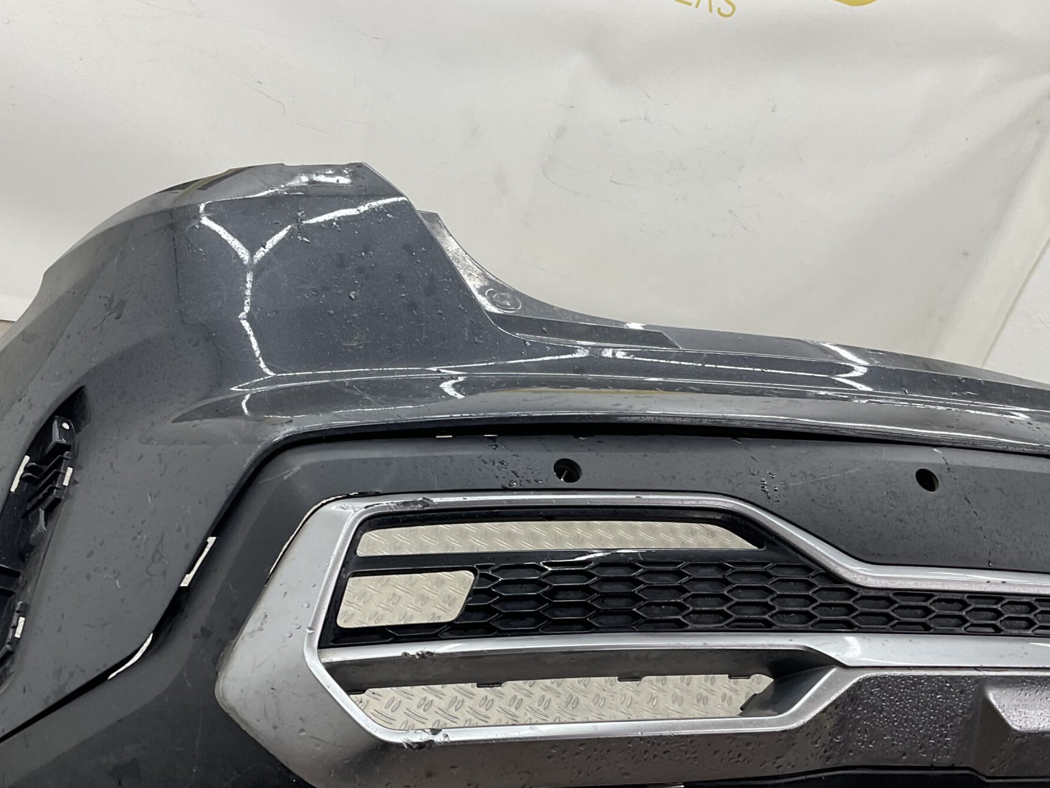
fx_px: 1274
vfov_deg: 33.8
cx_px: 420
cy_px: 566
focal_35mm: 42
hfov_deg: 44.6
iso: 40
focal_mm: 3
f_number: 1.8
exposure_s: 1/120
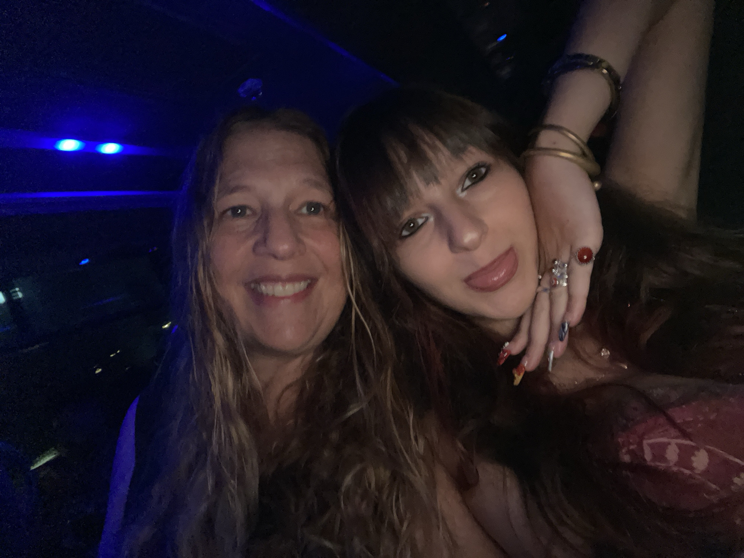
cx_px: 372
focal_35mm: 23
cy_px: 279
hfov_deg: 73.9
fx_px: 494
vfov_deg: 58.9
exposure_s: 1/16
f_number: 2.2
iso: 640
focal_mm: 2.71
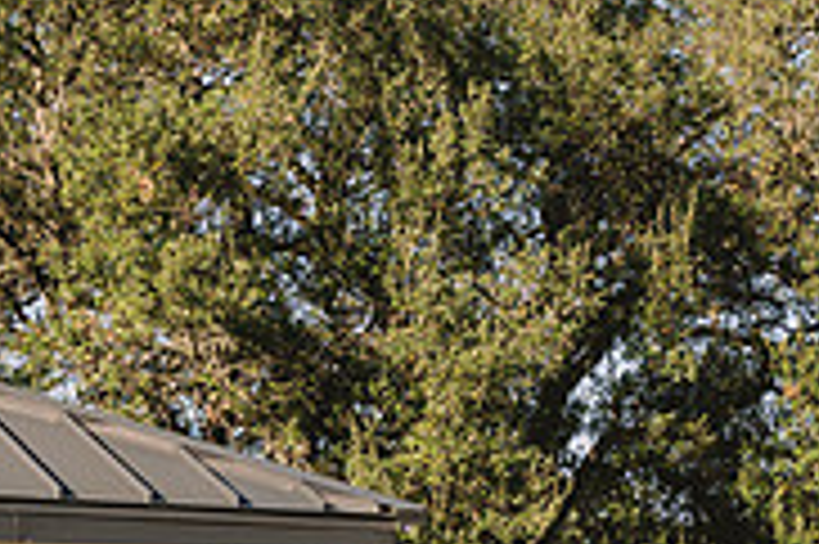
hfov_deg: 16.8
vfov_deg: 10.9
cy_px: 836
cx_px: 189
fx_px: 2750
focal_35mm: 121
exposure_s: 1/400
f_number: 5
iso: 100
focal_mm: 38
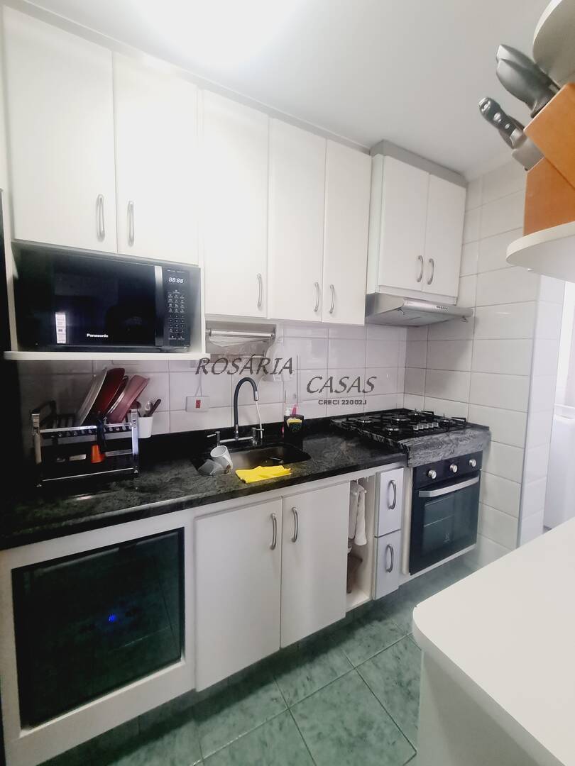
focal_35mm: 13
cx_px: 288
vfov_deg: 106.2
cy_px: 383
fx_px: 288
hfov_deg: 89.9
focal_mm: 2.2
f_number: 2.2
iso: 250
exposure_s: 1/60
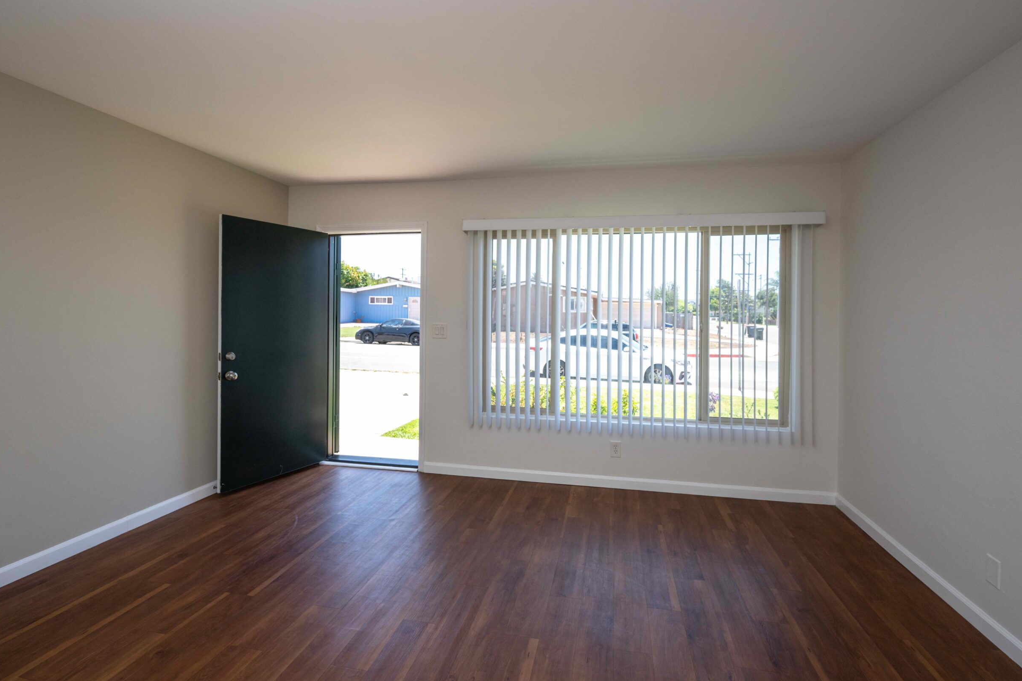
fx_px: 483
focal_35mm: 17
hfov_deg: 93.3
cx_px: 524
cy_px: 320
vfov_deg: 70.4
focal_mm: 16
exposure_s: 1/200
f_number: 8
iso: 400
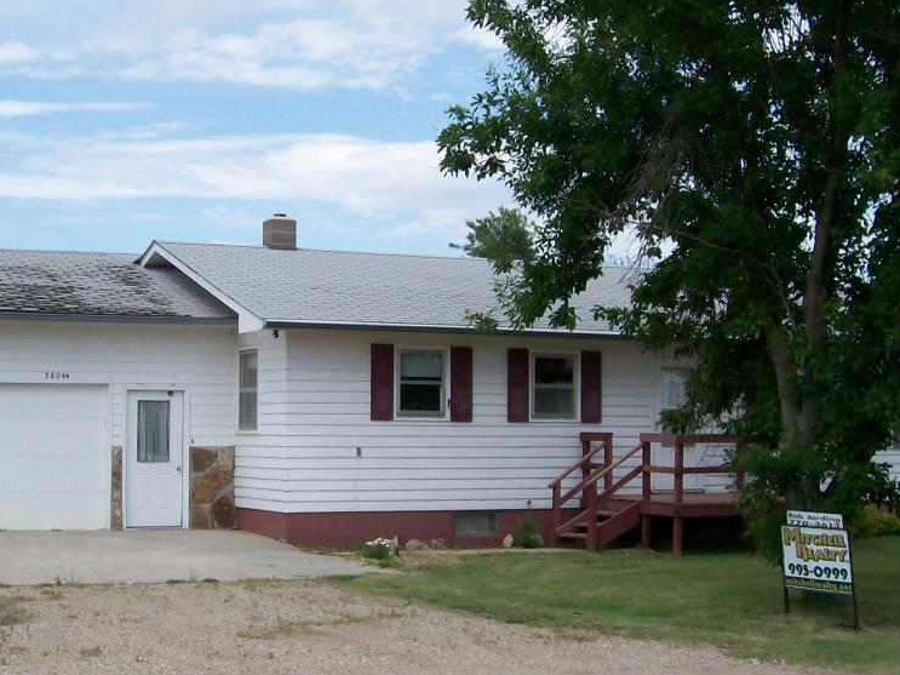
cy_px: 344
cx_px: 292
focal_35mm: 62
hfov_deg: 30.9
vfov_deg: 23.6
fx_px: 1612
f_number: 4.8
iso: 80
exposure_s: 1/462
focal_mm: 6
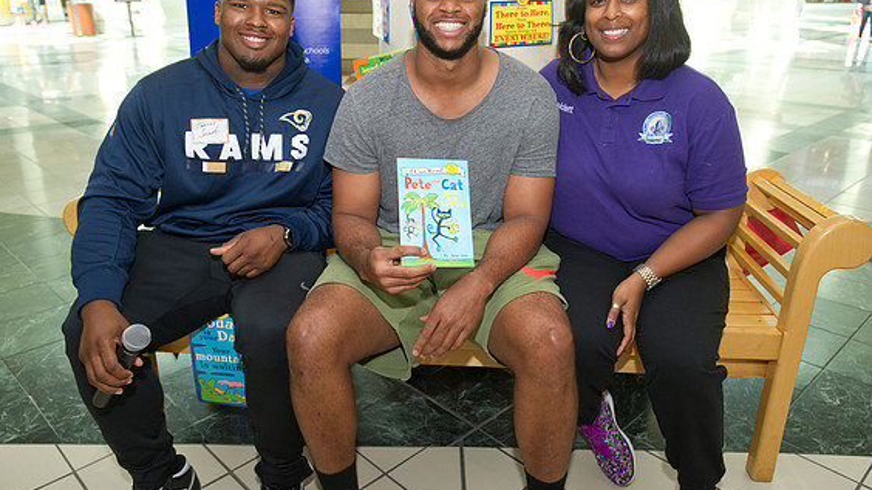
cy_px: 216
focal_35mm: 28
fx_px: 647
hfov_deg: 67.9
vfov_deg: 41.4
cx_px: 425
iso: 1250
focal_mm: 26
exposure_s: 1/320
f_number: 4.5
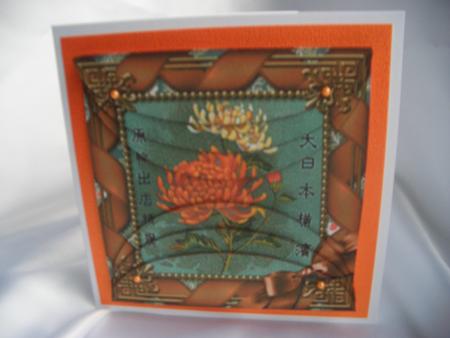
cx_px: 225
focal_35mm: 35
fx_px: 455
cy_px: 169
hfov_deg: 52.6
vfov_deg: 40.7
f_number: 2.6
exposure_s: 1/80
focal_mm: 5.8
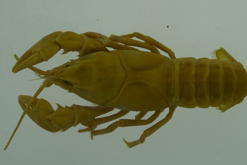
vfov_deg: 11.3
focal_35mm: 121
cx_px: 217
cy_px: 76
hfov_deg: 16.7
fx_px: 830
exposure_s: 1/160
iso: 100
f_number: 10
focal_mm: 60
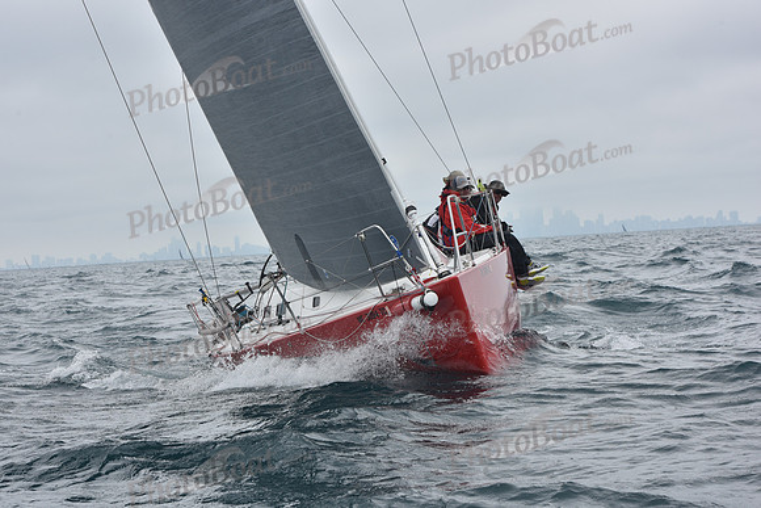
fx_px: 1945
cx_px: 380
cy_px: 254
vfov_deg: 14.9
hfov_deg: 22.1
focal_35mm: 92
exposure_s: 1/800
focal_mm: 92
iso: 250
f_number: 10
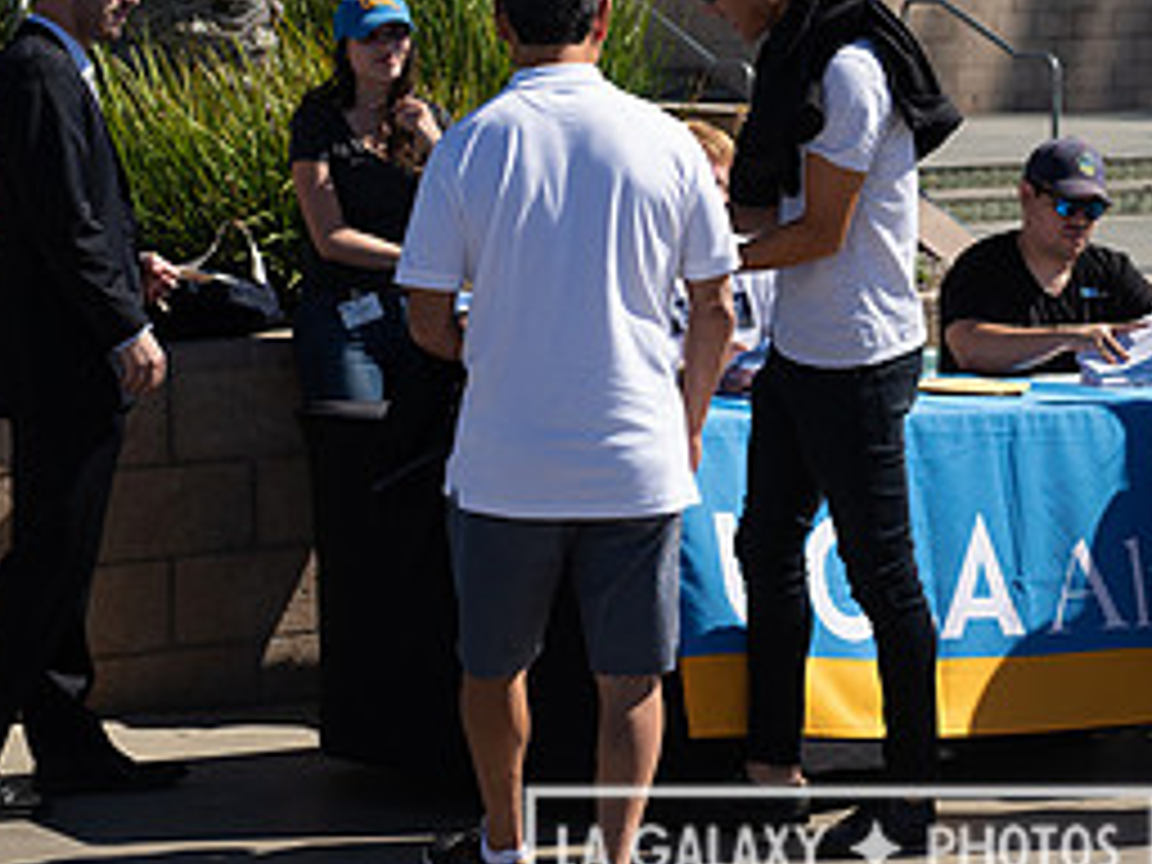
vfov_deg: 12.3
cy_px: 173
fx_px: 3994
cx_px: 842
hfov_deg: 16.3
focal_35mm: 120
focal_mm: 55
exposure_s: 1/2500
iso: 200
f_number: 4
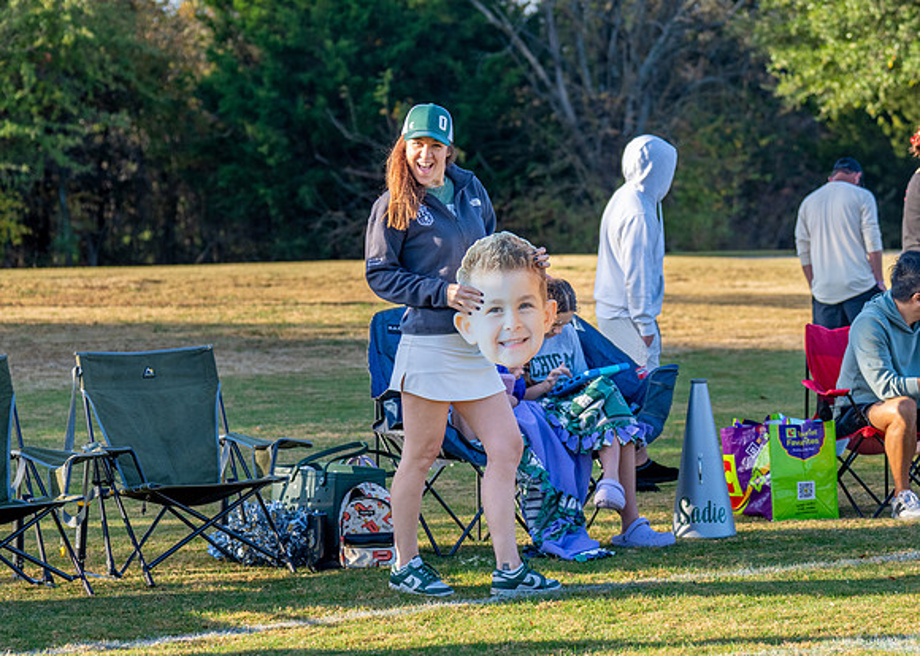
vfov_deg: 12.4
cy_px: 303
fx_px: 3016
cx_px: 453
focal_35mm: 115
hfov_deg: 17.3
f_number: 2.8
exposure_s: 1/1250
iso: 200
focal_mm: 70
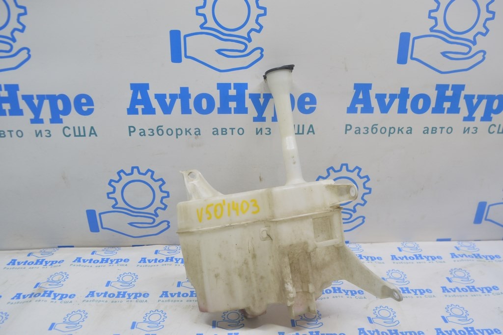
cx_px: 252
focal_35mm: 30
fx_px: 419
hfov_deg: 62.0
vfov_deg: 43.5
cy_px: 168
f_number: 5.6
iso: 400
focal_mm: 20
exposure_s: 1/20
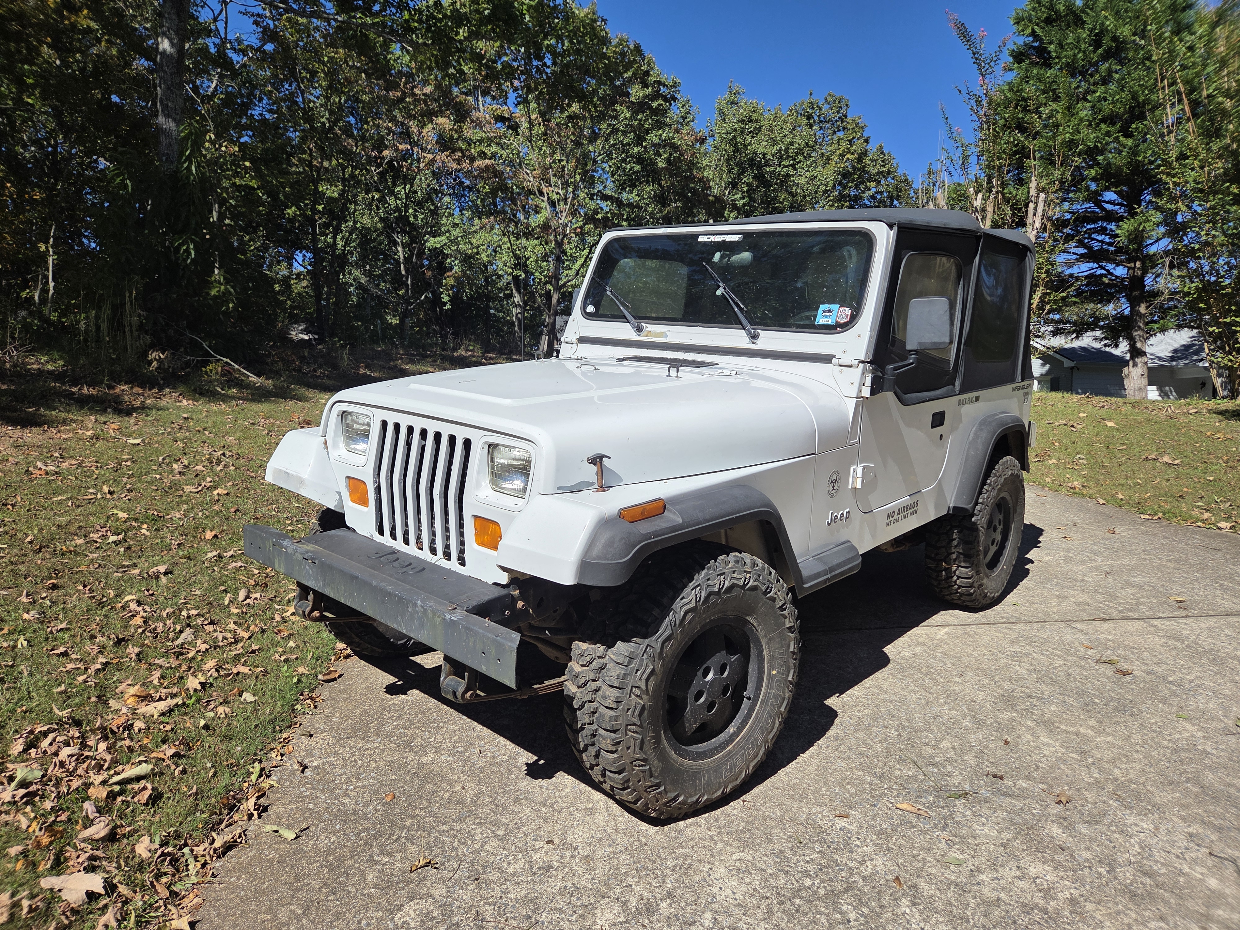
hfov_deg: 73.9
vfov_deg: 58.9
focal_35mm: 23
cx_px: 620
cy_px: 465
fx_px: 824
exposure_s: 1/7891
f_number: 1.8
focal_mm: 5.4
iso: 80
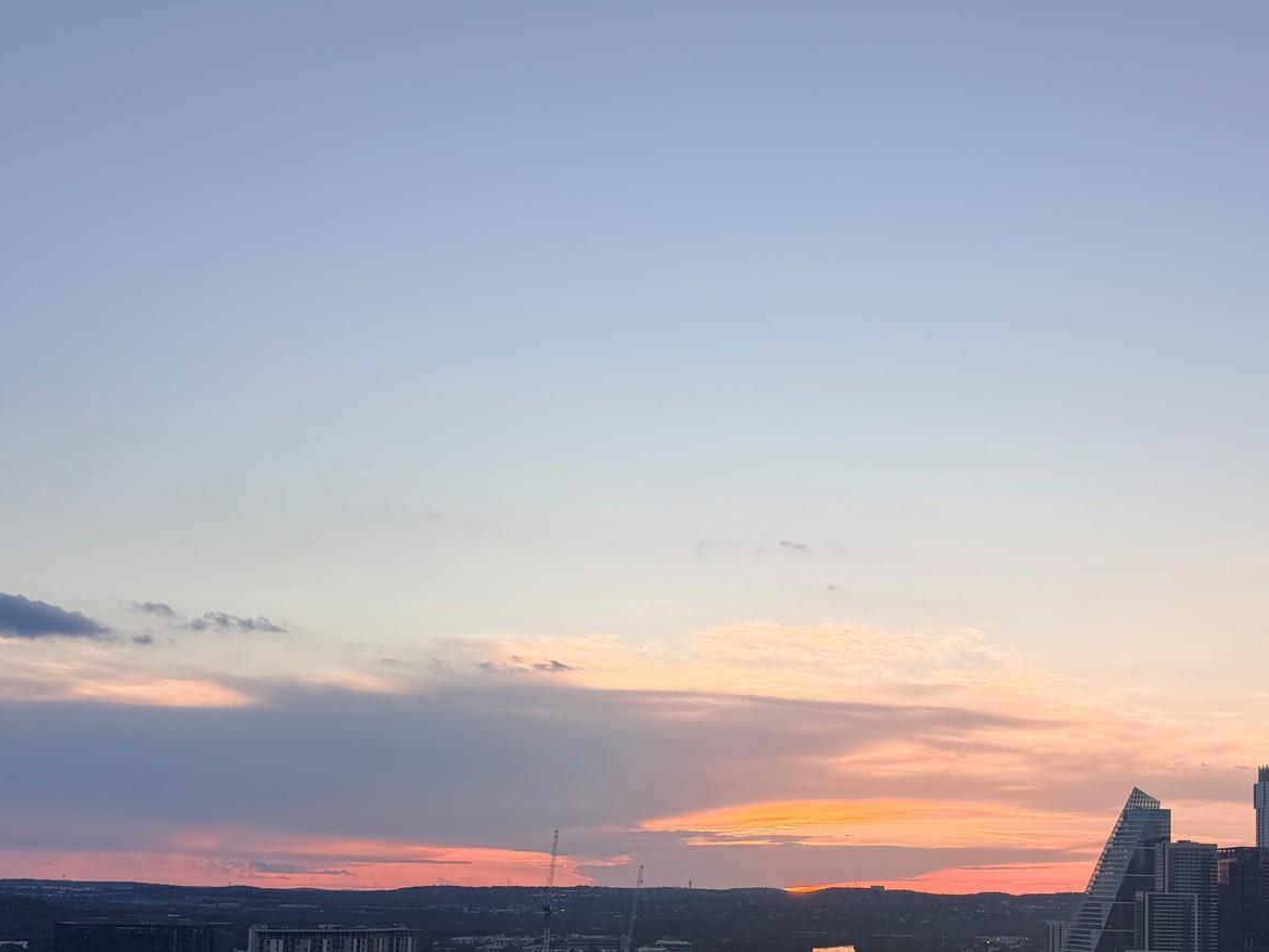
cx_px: 862
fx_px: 1540
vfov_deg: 33.2
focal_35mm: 42
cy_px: 790
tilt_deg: +3.3
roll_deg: -1.2
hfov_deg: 44.0
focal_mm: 6.76
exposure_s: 1/822
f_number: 1.78
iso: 80
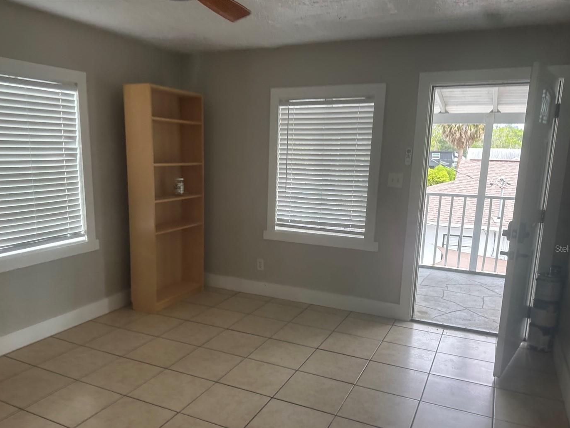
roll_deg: -1.3
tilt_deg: -10.3
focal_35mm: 28
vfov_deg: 49.6
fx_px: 461
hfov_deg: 63.3
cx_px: 262
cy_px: 248
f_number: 1.78
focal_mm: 6.86
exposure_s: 1/163
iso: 80
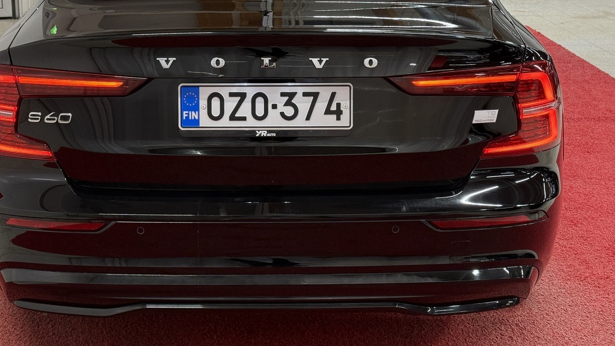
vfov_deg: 19.3
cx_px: 266
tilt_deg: -11.4
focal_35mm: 62
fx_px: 1011
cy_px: 92
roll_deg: +0.1
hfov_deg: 33.8
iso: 100
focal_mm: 6.76
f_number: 1.78
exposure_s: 1/77
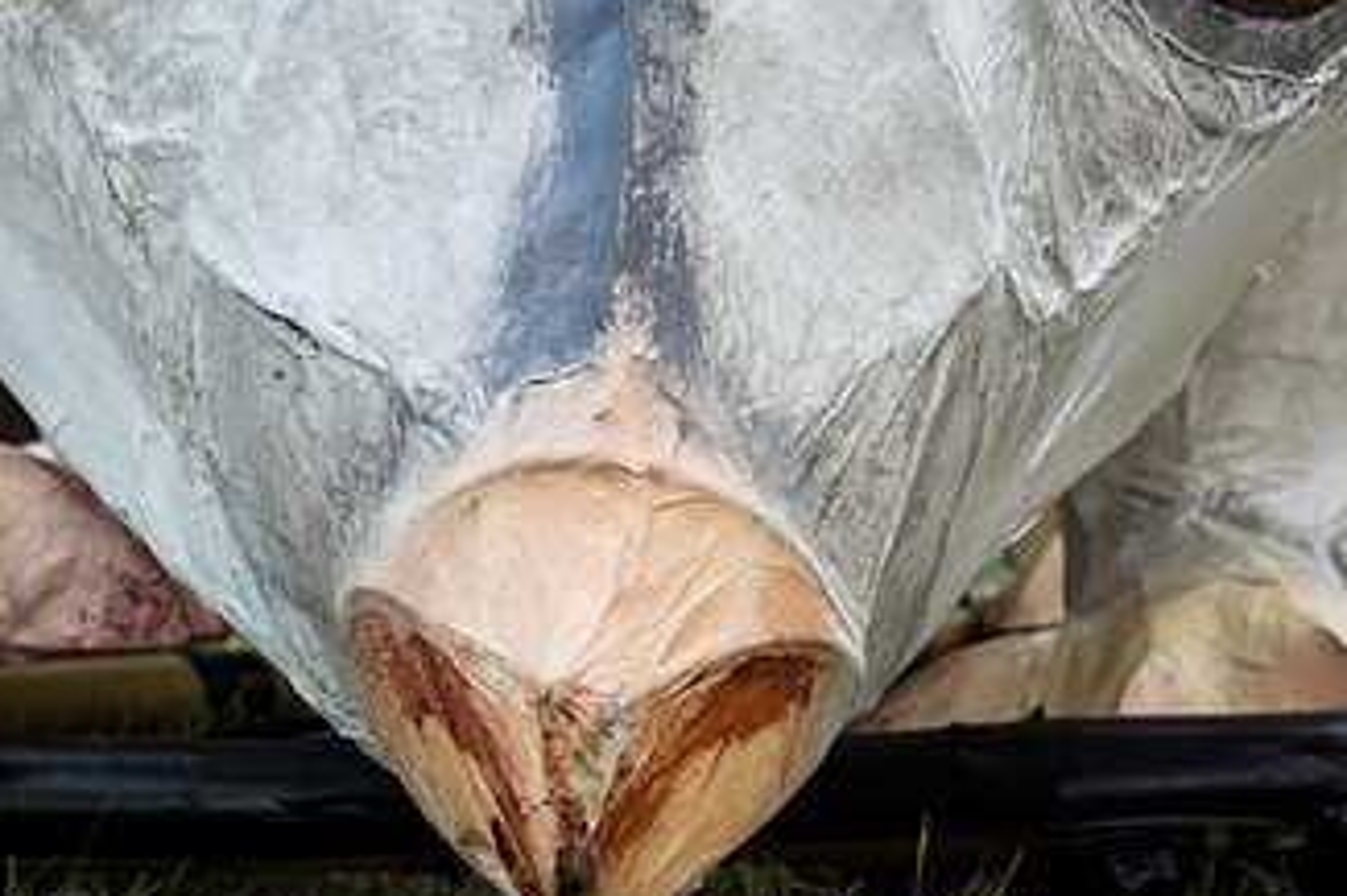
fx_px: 2393
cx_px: 595
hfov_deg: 31.4
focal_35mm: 64
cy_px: 165
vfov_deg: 20.9
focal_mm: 23.75
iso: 250
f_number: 4.5
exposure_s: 1/60
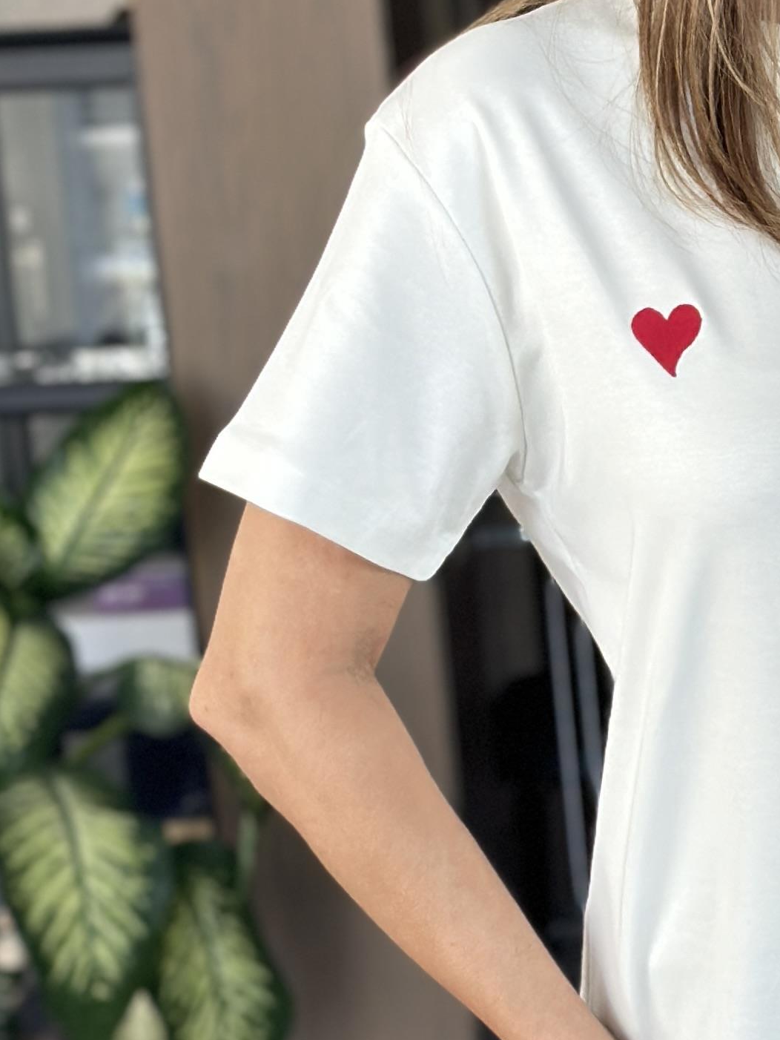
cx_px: 965
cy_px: 496
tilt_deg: -17.6
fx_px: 4145
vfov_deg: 14.3
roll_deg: +4.6
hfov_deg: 10.6
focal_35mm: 138
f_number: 1.78
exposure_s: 1/171
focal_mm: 6.86
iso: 125
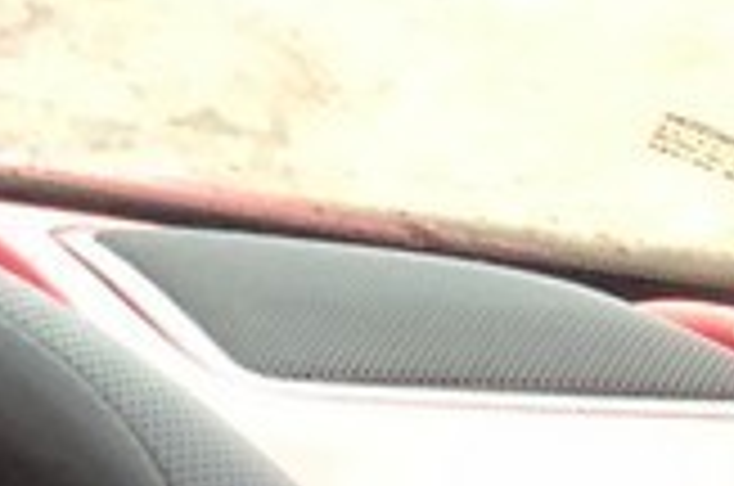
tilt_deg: -33.6
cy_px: 1170
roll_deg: +3.3
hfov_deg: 9.5
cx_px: -1333
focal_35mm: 179
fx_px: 3642
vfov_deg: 7.2
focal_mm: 4
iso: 80
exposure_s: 1/15
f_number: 1.8
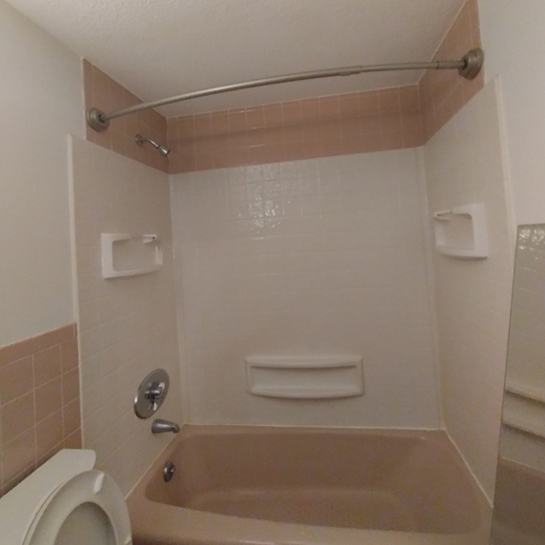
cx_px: 272
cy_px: 229
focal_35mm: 19
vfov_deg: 77.1
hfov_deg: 77.7
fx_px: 338
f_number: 2.2
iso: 606
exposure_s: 1/30
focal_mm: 1.66
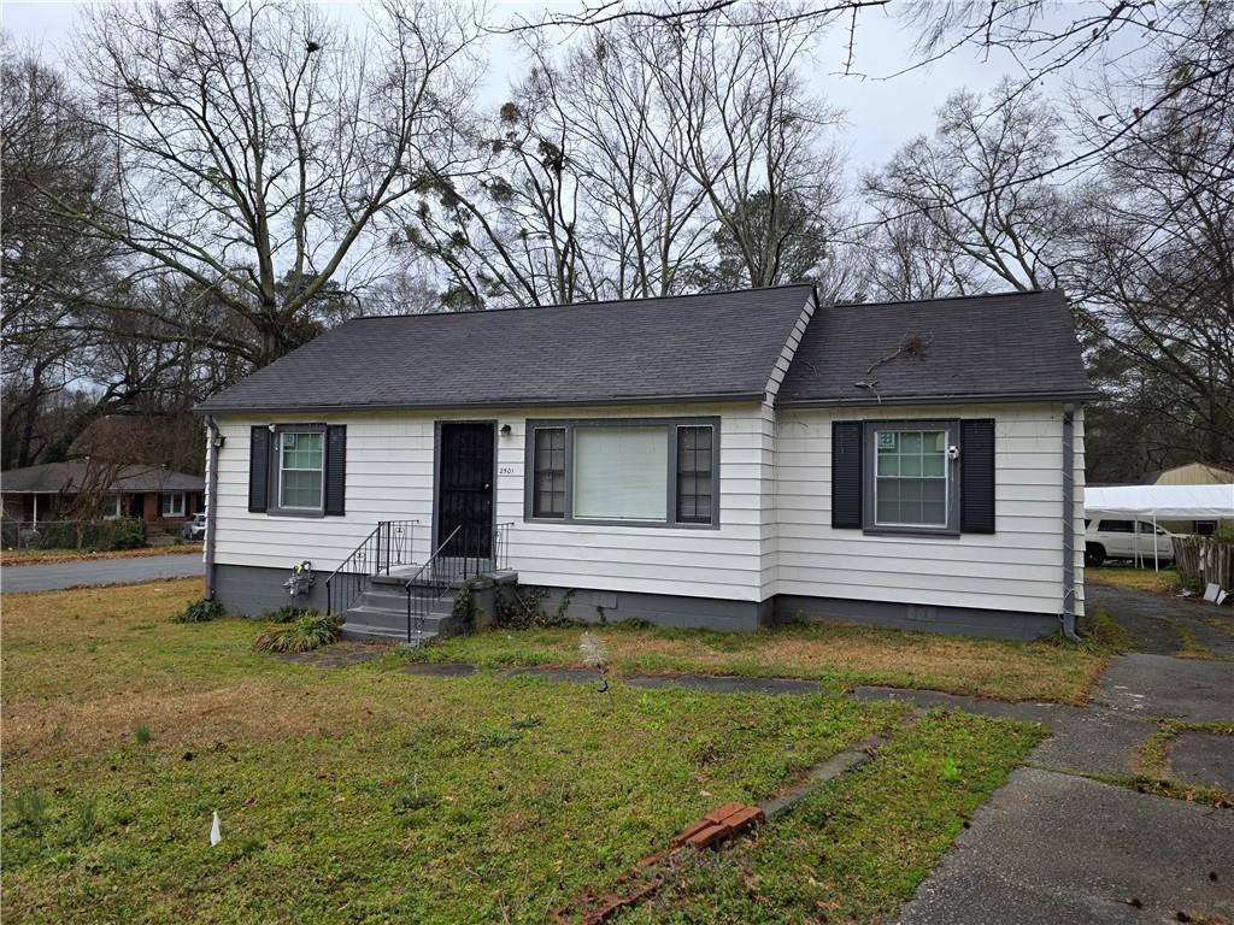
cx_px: 617
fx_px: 820
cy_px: 462
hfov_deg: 73.9
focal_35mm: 23
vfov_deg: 58.9
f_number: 1.7
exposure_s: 1/1686
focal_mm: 6.3
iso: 80
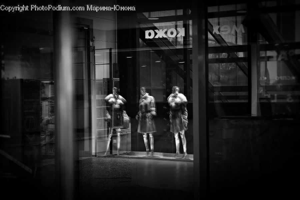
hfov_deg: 27.0
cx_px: 150
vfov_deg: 18.2
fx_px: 625
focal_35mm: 75
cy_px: 100
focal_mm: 50
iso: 100
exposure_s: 1/30
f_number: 2.8
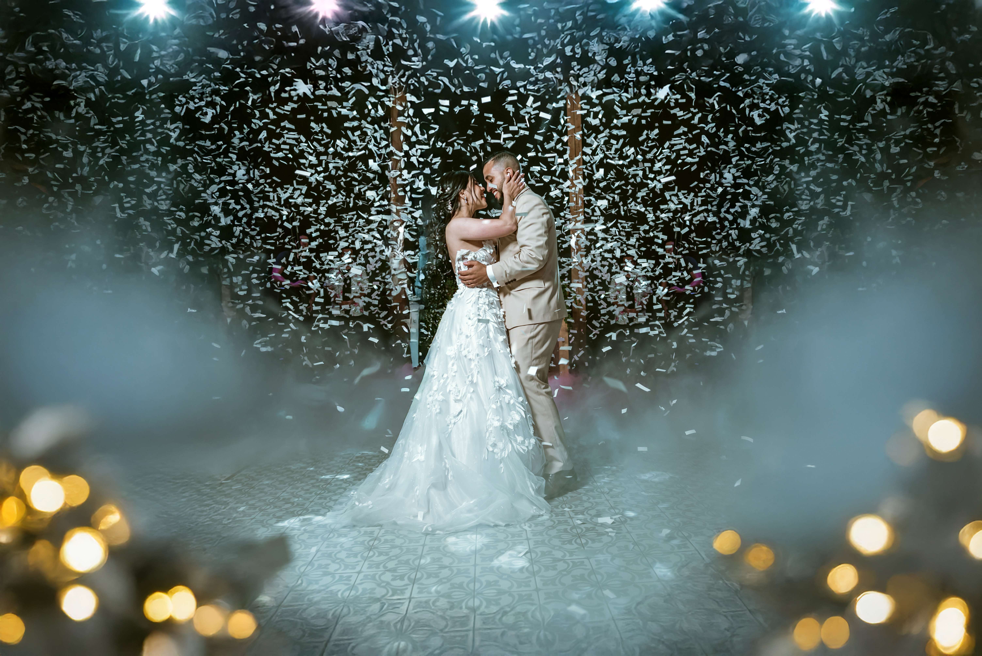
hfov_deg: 84.0
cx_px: 491
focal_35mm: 20
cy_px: 328
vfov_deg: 62.0
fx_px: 546
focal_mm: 20
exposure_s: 1/160
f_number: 2.8
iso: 320
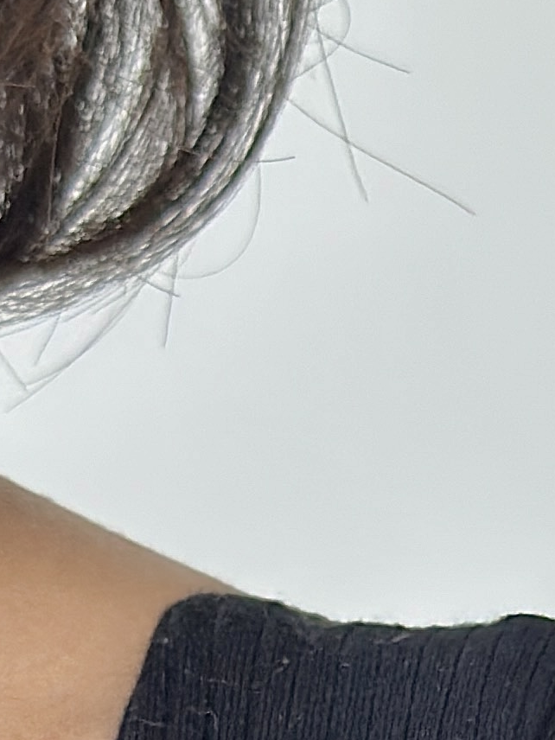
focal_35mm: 226
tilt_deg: -8.9
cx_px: 774
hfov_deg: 6.5
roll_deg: -1.8
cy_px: 1282
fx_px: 4831
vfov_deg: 8.5
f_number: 1.78
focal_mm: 6.86
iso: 80
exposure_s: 1/172
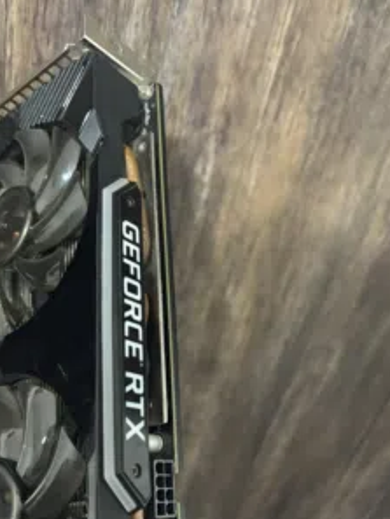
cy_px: 322
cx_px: 219
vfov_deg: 52.1
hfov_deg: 40.7
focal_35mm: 35
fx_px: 525
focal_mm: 5.96
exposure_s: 1/25
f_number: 1.6
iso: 640
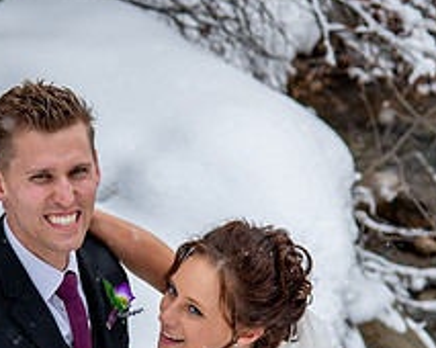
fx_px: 2836
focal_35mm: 220
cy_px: 309
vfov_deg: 7.0
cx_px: 178
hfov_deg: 8.8
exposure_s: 1/250
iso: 200
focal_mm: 78
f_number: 4.5
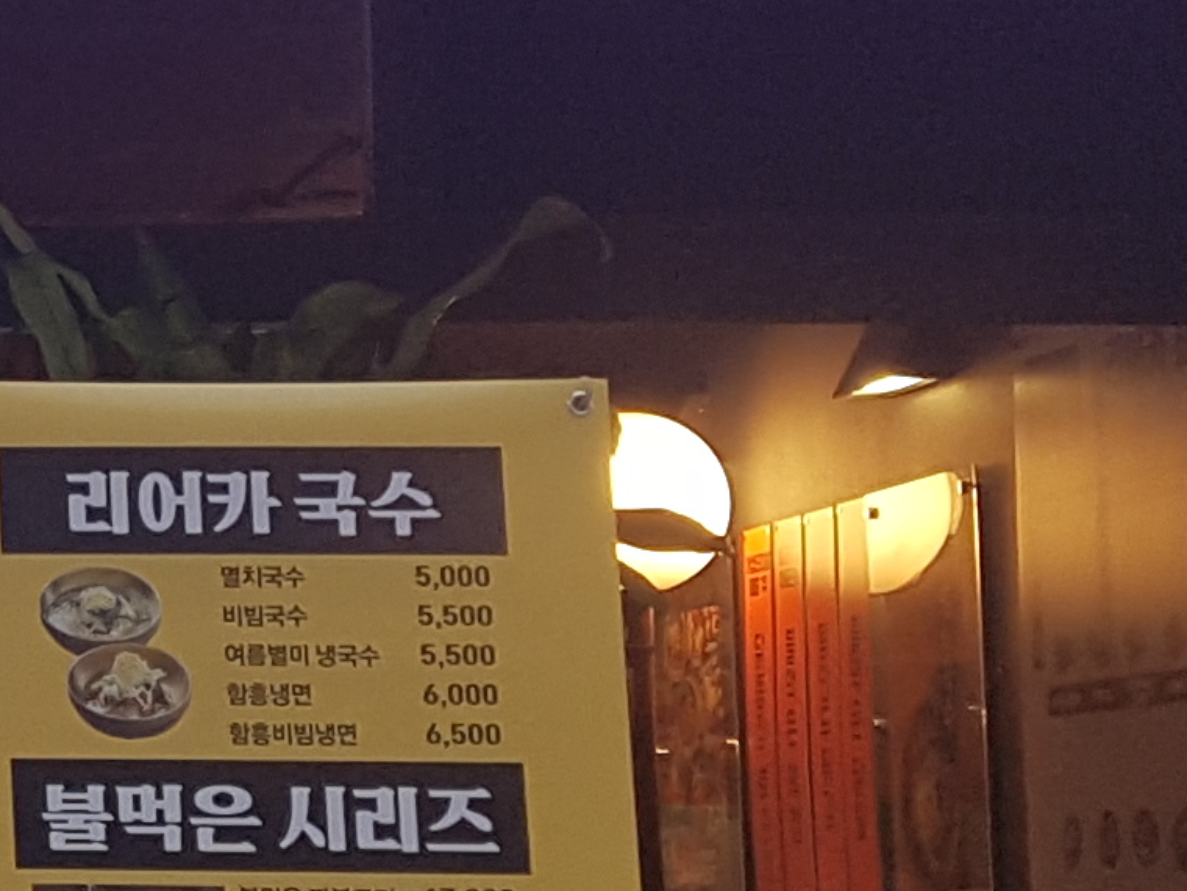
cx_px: -814
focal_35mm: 138
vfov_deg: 10.7
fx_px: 4732
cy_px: 294
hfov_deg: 13.2
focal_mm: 4.2
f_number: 1.7
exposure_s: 1/120
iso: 64
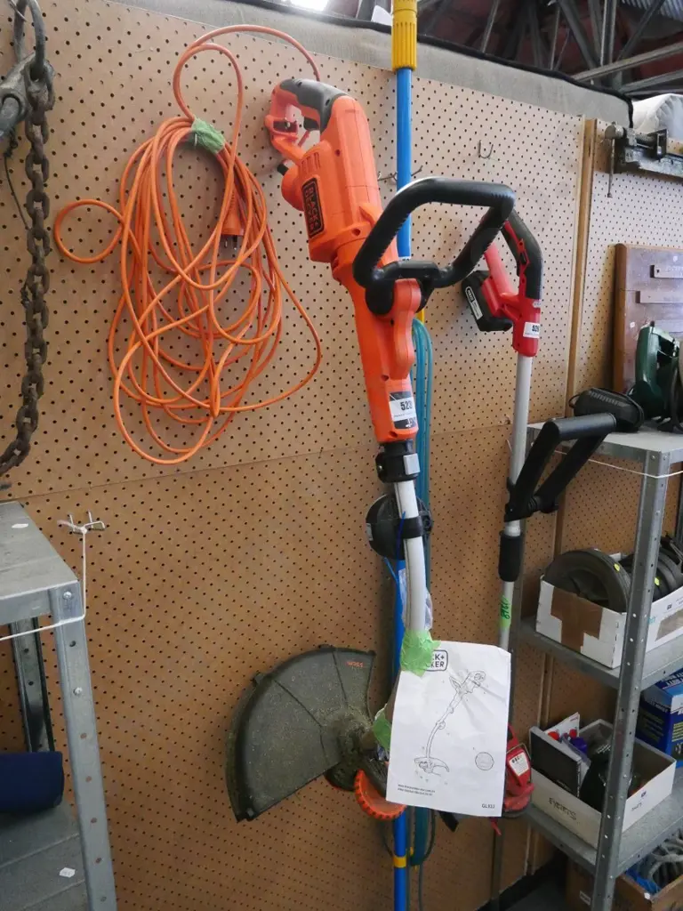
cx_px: 342
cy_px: 456
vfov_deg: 67.3
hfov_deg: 53.1
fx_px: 684
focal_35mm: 26
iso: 6400
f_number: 3.5
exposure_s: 1/500
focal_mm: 13
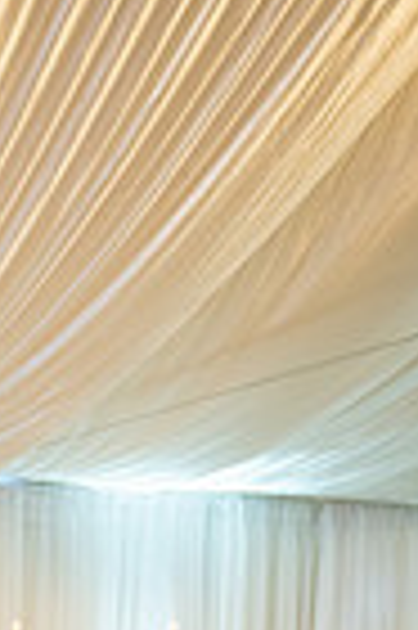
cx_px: -189
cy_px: 904
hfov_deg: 14.7
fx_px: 1519
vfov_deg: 20.5
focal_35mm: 87
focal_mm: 27
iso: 1600
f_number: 2.8
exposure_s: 1/80
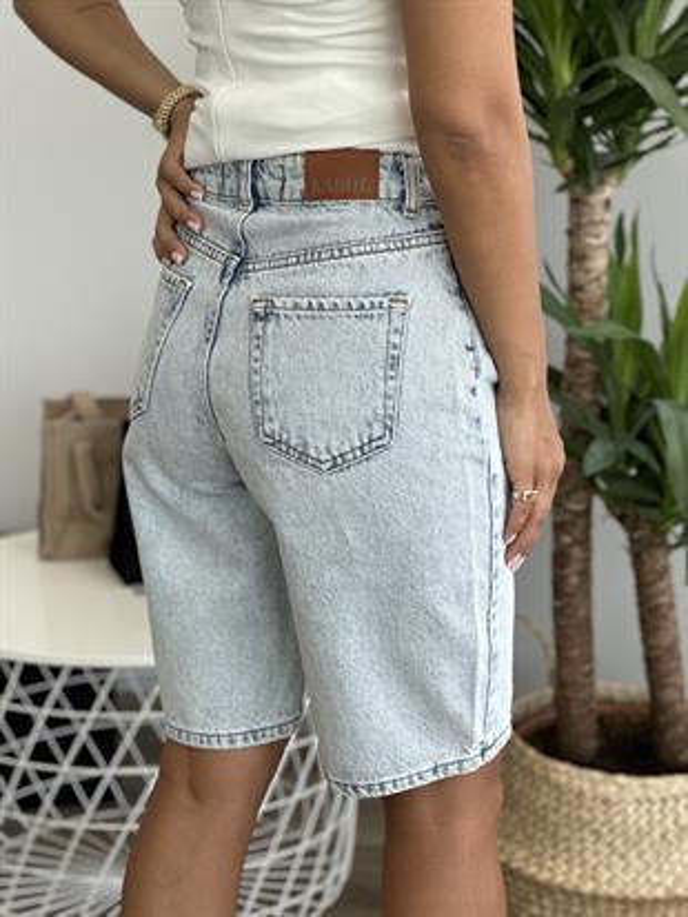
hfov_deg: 19.1
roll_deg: +0.0
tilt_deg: -13.3
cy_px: 458
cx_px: 344
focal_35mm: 77
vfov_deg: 25.3
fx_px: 2039
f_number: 2.8
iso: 80
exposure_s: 1/100
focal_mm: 9
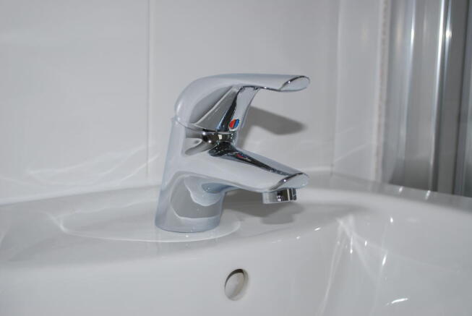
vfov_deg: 28.1
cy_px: 158
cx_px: 236
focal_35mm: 48
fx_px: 630
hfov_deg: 41.1
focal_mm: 32
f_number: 4.8
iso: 100
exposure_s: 1/125
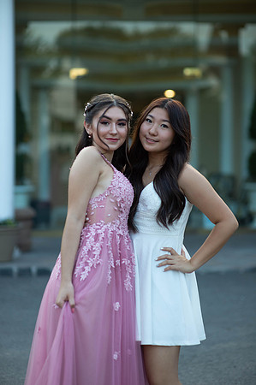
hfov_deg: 16.0
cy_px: 192
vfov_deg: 23.9
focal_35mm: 85
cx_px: 128
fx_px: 909
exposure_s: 1/1000
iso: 250
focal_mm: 85
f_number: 2
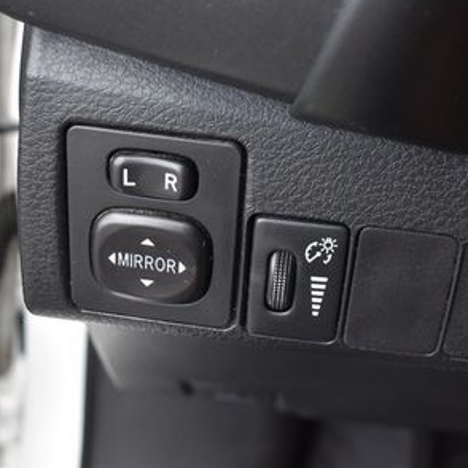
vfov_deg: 33.8
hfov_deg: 33.8
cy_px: 168
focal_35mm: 50
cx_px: 299
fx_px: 765
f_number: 3.5
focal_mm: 18
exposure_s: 1/200
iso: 800
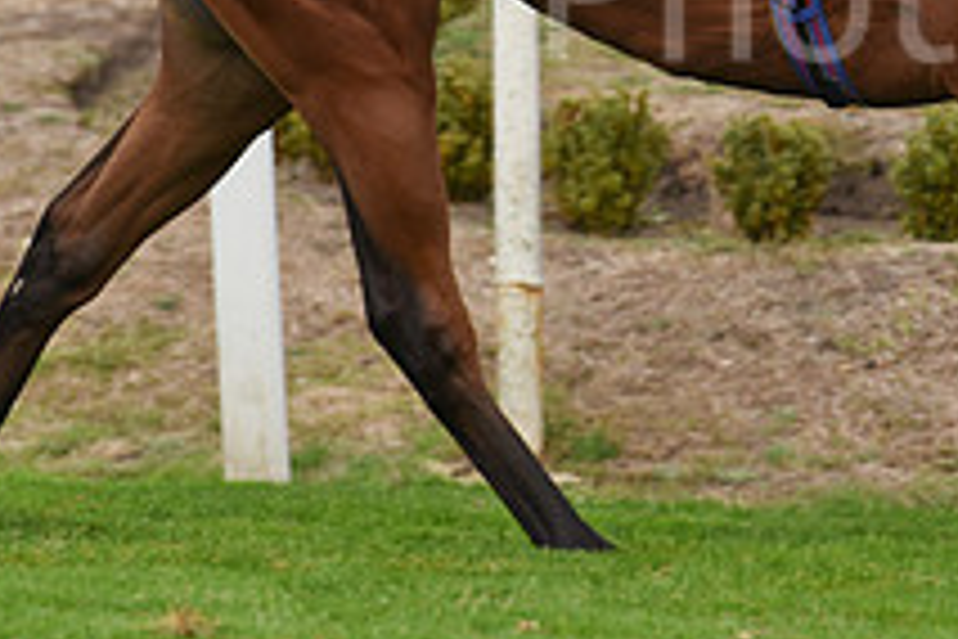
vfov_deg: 2.5
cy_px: -223
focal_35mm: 544
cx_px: 1129
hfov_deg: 3.8
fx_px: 14475
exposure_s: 1/2500
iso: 1000
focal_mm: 200
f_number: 5
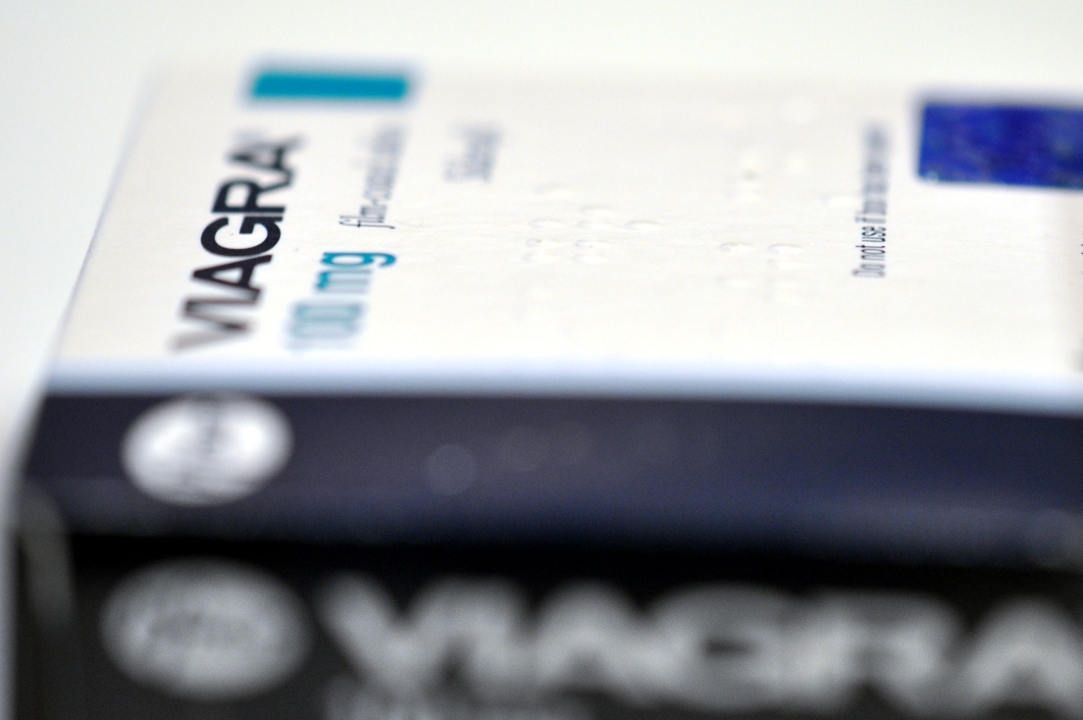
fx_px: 5552
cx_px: 629
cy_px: 459
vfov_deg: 7.4
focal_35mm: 185
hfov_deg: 11.1
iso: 560
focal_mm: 85
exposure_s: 1/60
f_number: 4
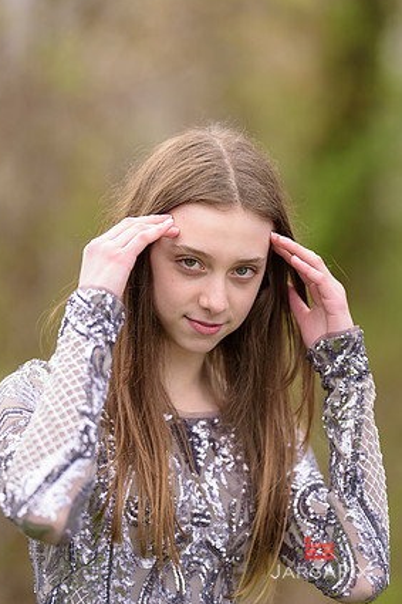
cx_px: 192
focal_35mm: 143
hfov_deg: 9.6
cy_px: 290
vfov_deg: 14.4
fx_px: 2397
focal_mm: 135
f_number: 2
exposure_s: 1/4000
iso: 800
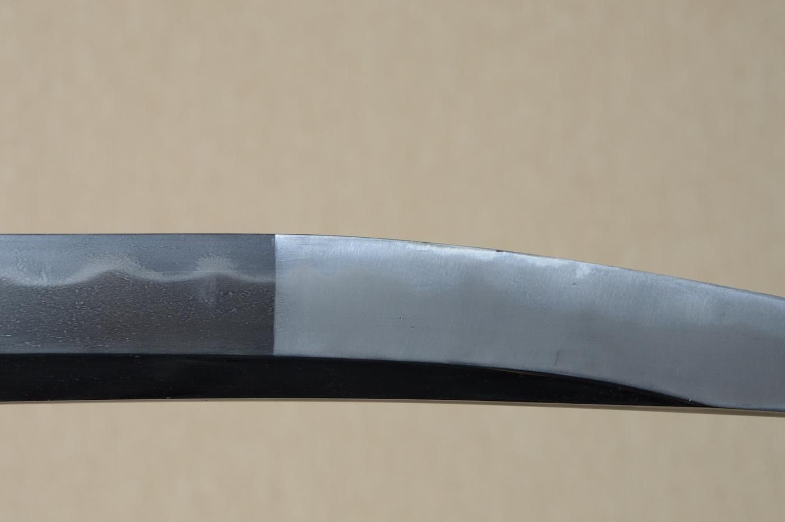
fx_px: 2941
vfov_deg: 10.1
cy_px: 261
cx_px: 392
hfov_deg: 15.2
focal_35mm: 135
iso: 400
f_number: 11
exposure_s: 1/2
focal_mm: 90
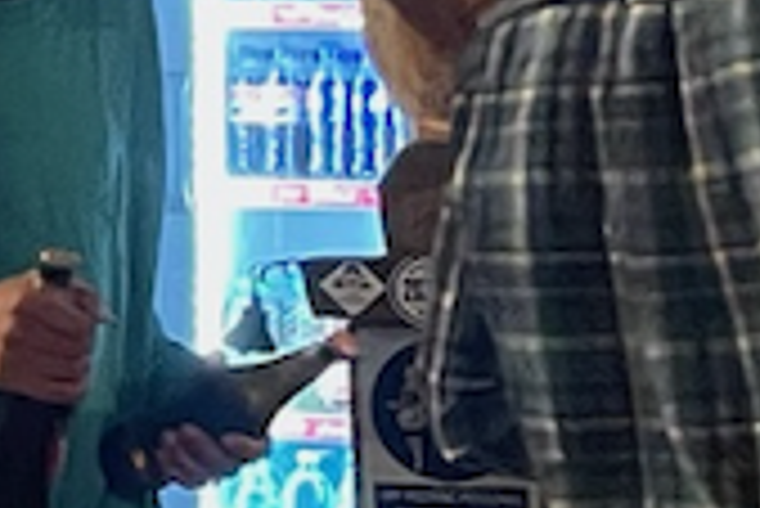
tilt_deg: +0.9
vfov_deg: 6.7
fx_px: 4331
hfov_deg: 8.7
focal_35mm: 205
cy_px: -36
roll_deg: +0.6
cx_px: -1295
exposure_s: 1/25
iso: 500
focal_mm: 4.2
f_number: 1.6
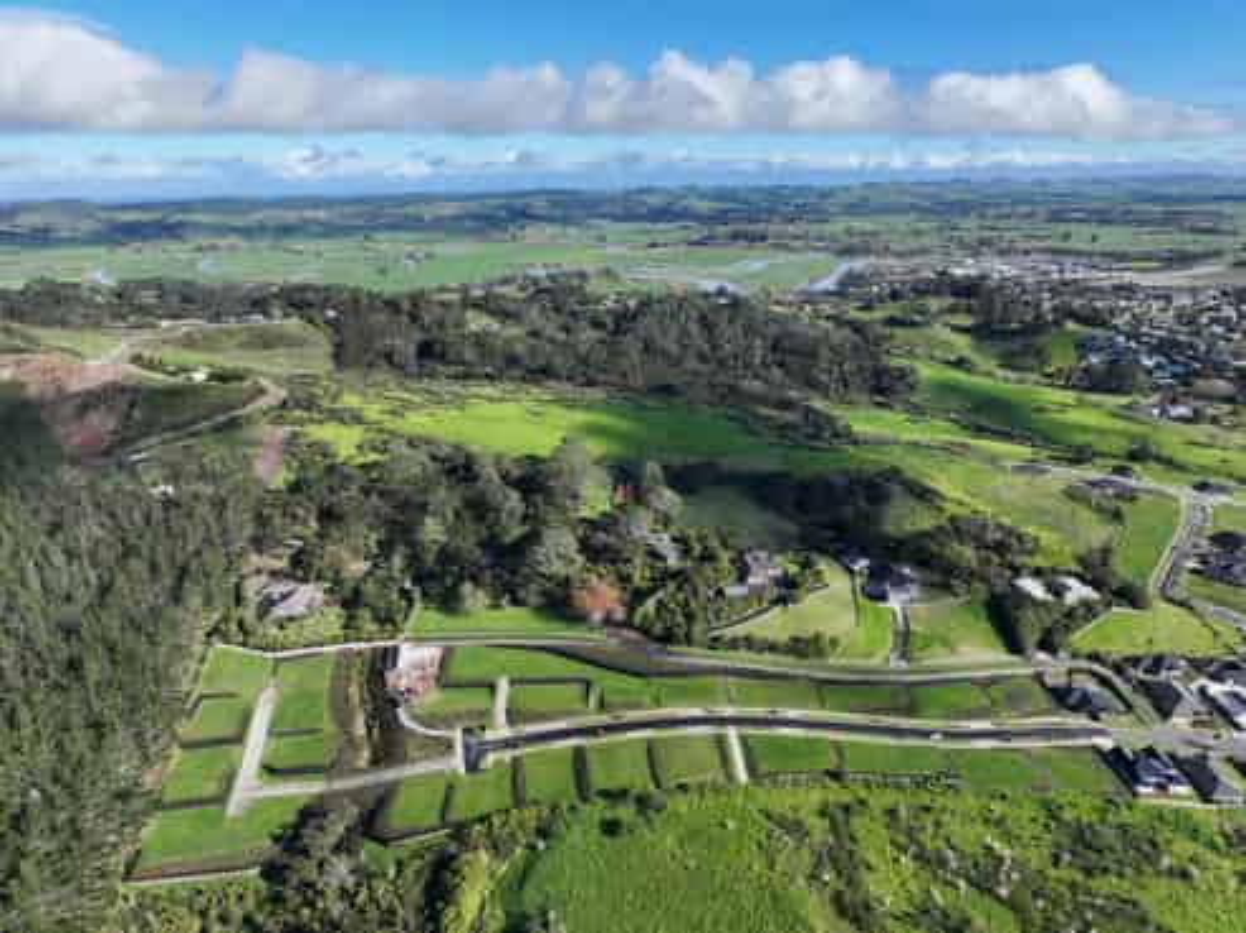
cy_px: 466
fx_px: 863
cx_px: 623
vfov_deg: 56.8
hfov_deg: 71.6
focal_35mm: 24
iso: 160
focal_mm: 12.29
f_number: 2.8
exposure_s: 1/2000
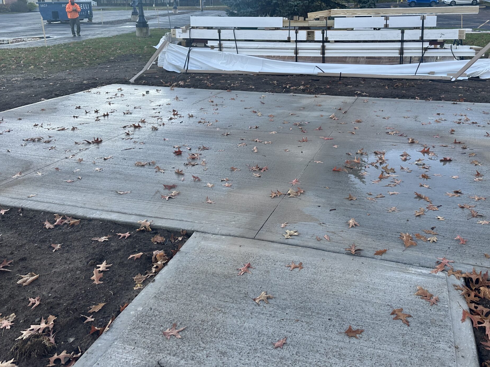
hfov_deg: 55.1
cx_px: 284
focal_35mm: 33
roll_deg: -0.1
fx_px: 467
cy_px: 119
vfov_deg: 42.3
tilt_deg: -14.0
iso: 80
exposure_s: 1/395
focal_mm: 6.86
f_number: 1.78
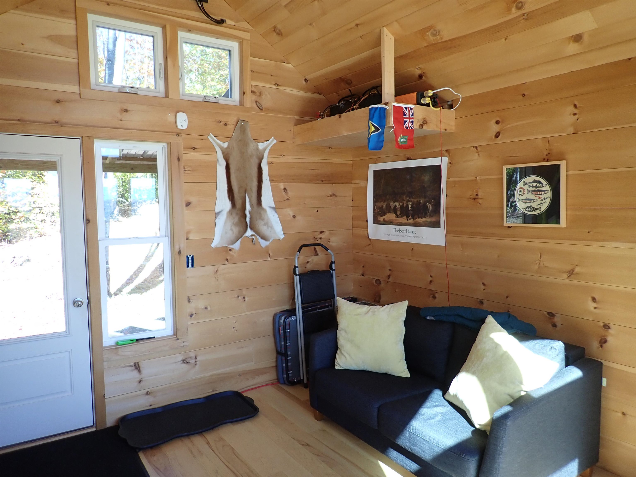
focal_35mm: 25
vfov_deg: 54.9
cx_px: 318
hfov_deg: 69.4
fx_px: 459
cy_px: 238
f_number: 2
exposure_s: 1/125
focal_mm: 4.5
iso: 125
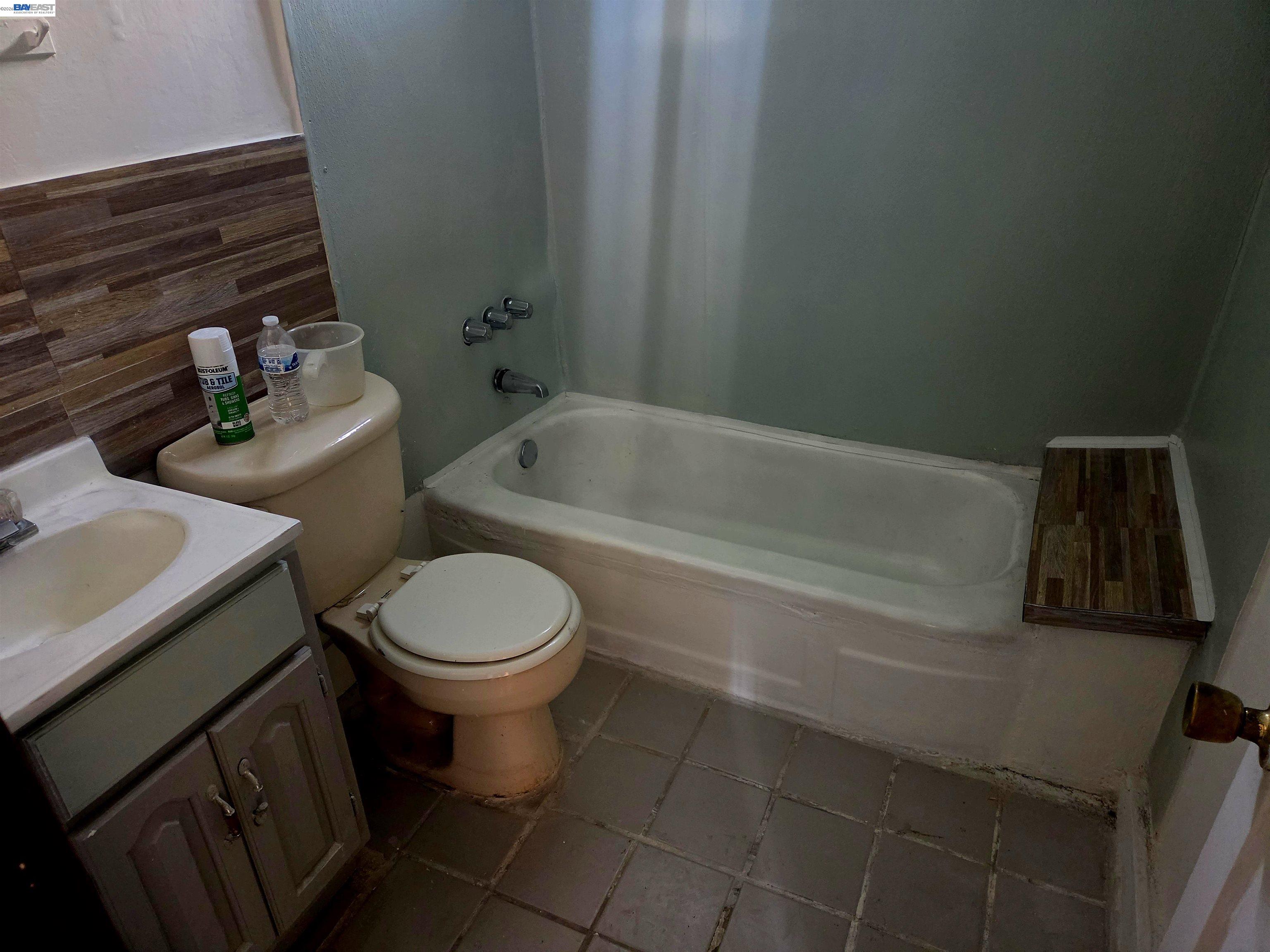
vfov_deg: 58.9
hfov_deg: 73.9
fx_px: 844
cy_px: 476
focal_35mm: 23
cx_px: 635
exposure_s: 1/60.2
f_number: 1.8
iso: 1250
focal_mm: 5.4
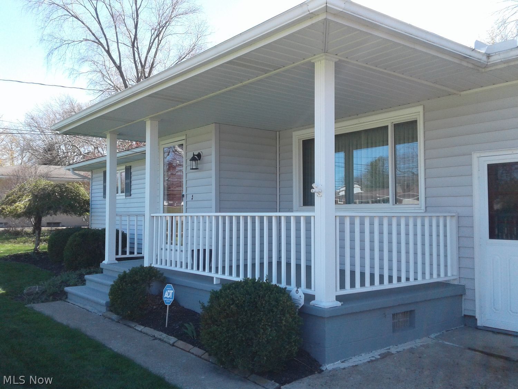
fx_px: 494
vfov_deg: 42.9
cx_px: 259
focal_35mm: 33
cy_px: 194
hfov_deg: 55.4
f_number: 2.2
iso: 50
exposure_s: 1/435
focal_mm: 3.3
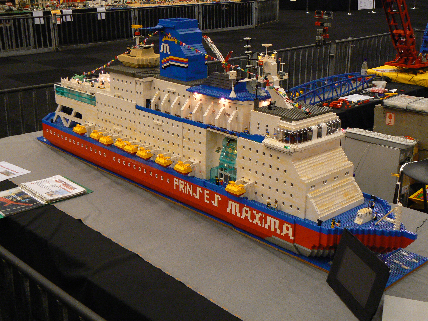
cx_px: 214
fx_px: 606
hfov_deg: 38.9
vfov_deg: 29.7
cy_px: 160
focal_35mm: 49
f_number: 2.8
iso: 200
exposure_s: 1/10
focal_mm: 8.1
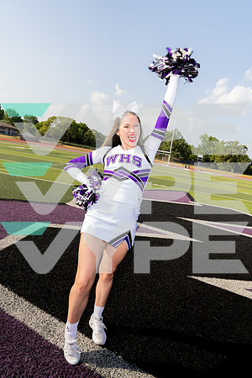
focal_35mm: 24
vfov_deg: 73.7
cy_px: 189
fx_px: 252
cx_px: 126
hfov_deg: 53.1
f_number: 6.3
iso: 100
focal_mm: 24
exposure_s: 1/250
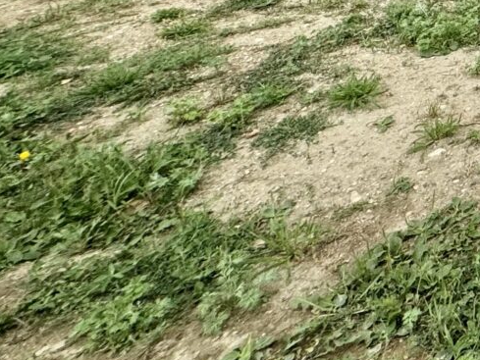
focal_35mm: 55
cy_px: -254
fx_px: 763
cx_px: 845
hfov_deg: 22.4
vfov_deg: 20.4
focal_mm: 2.22
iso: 50
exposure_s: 1/980
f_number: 2.2
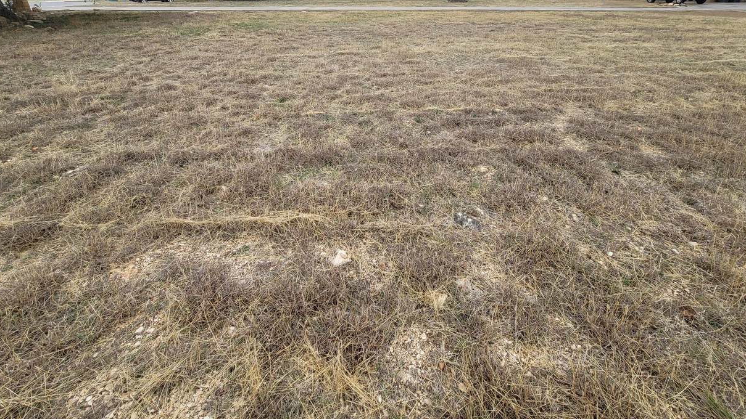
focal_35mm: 15
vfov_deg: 68.2
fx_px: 297
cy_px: 134
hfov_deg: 102.9
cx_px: 358
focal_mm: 2.2
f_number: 2.2
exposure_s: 1/402
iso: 64
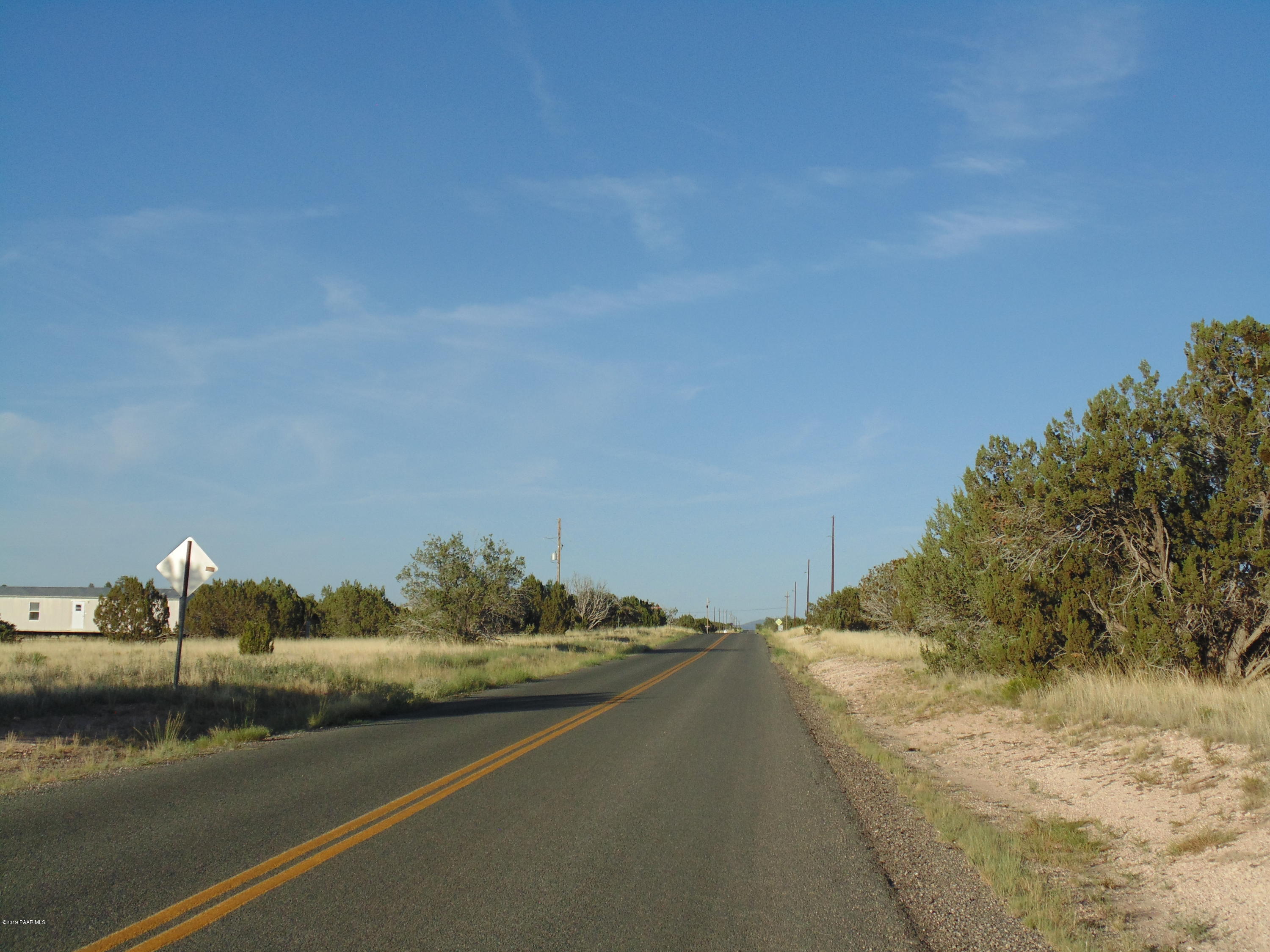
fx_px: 1944
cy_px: 476
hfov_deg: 36.2
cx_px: 635
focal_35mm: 53
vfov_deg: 27.5
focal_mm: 9.5
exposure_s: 1/100
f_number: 12.2
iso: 80
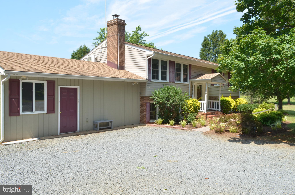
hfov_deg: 67.5
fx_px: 221
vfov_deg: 47.7
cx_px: 148
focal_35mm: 27
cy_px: 98
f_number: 10
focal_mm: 18
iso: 400
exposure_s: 1/250
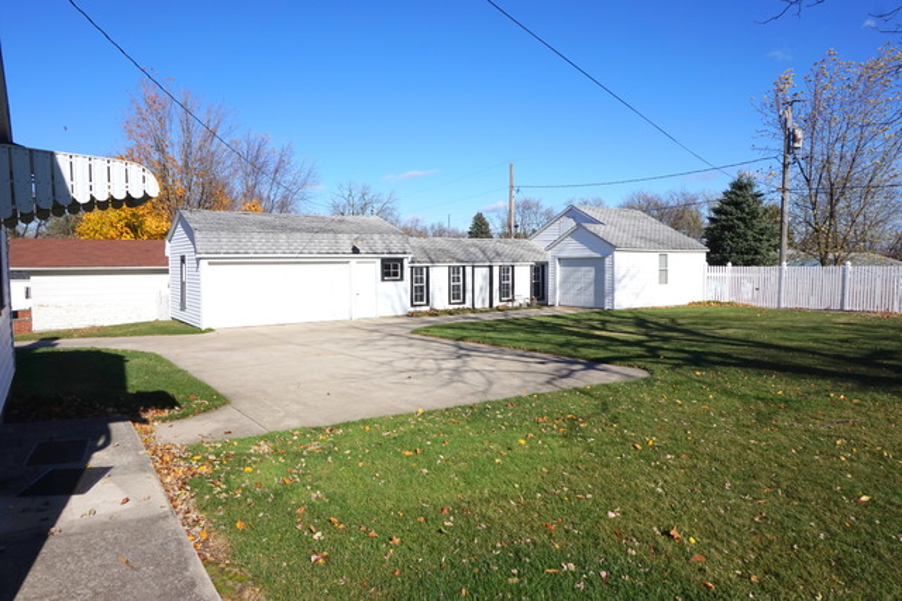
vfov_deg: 53.1
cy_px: 300
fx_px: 601
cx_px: 451
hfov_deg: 73.8
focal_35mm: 24
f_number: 14
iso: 100
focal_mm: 16
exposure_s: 1/160
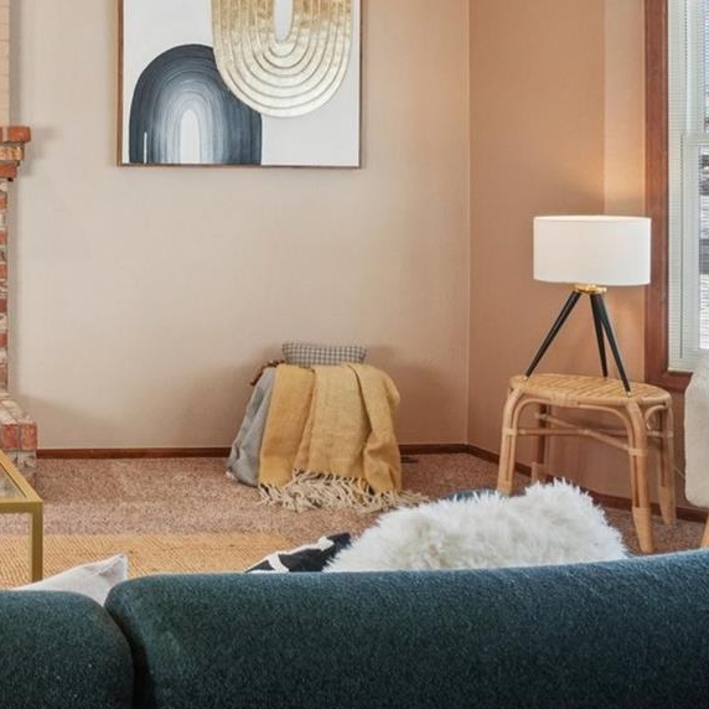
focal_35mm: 39
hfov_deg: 32.8
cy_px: 166
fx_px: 908
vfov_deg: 41.2
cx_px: -195
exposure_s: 1/30
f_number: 8
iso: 250
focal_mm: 11
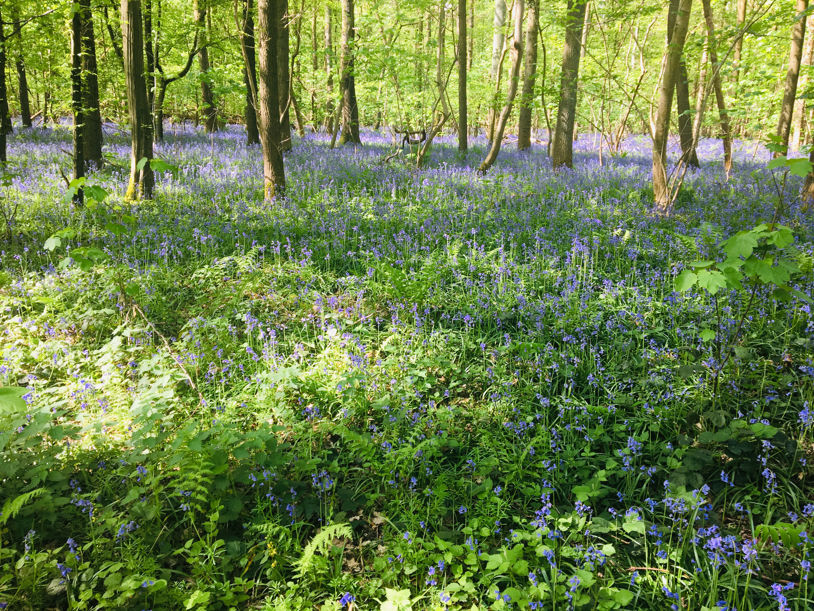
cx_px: 407
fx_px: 682
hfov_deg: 61.7
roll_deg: -0.5
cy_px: 306
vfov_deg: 48.2
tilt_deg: -13.7
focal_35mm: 29
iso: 25
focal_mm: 4.15
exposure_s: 1/100
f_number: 2.2
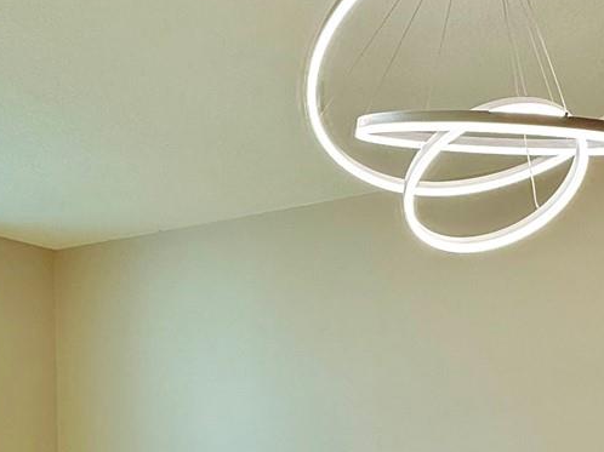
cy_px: 387
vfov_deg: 31.0
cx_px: 295
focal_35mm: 45
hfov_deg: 42.1
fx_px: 785
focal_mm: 2.22
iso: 64
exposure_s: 1/154
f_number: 2.2
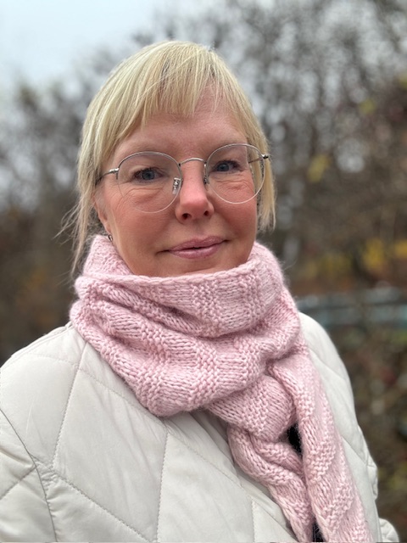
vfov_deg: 60.0
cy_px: 272
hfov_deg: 46.8
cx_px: 204
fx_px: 470
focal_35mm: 30
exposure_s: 1/121
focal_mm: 2.69
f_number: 1.9
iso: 40
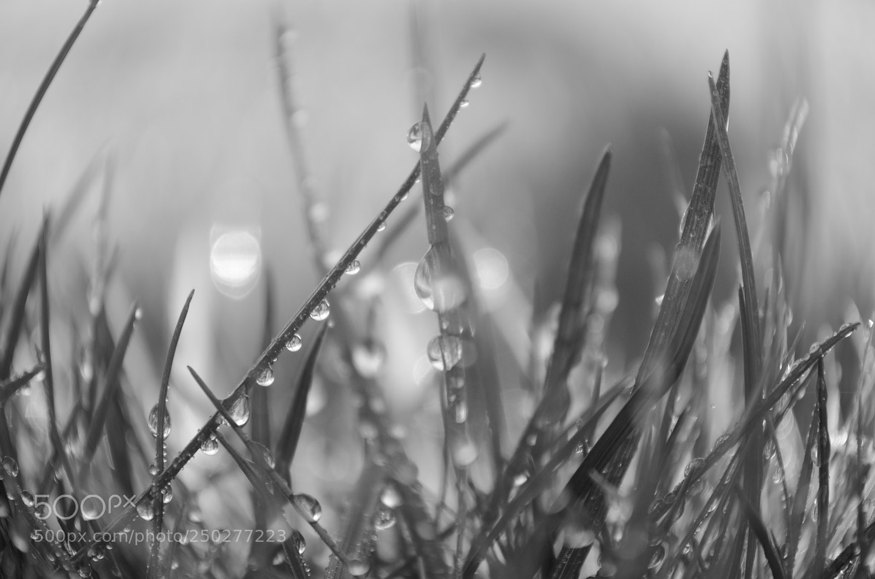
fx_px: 2001
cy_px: 290
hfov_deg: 24.7
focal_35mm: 82
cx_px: 438
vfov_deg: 16.5
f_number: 5.6
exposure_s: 1/125
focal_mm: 55
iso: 200
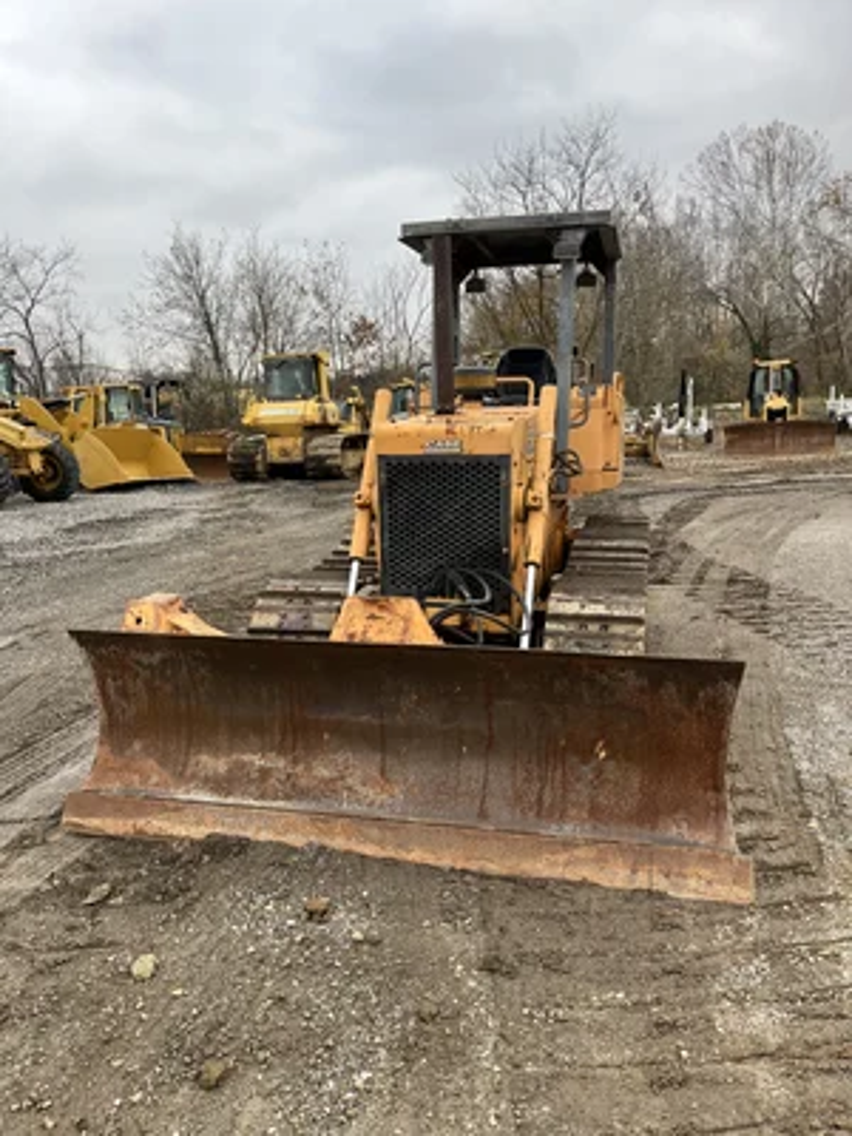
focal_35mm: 26
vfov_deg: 67.3
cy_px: 568
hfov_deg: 53.1
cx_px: 426
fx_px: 853
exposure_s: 1/197
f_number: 1.6
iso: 40
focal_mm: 5.1
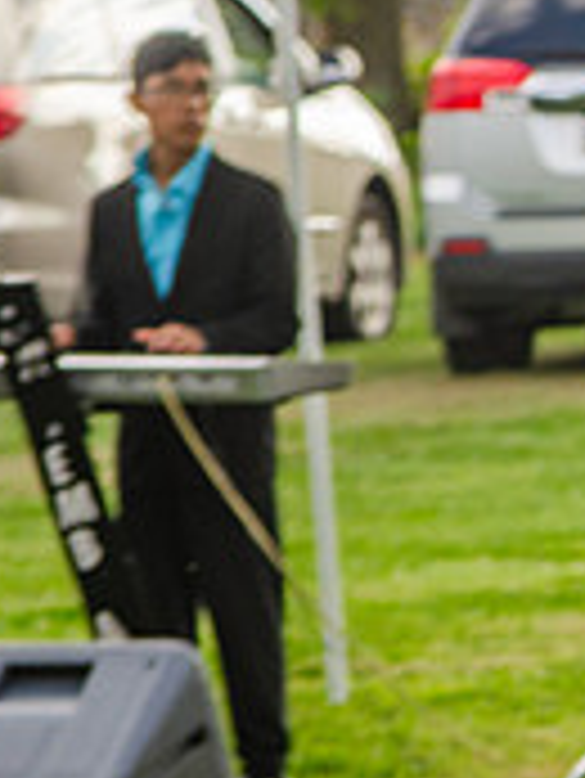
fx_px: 10645
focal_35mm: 473
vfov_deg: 4.2
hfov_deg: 3.1
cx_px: 1274
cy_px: 382
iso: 200
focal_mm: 98
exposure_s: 1/200
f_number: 7.1
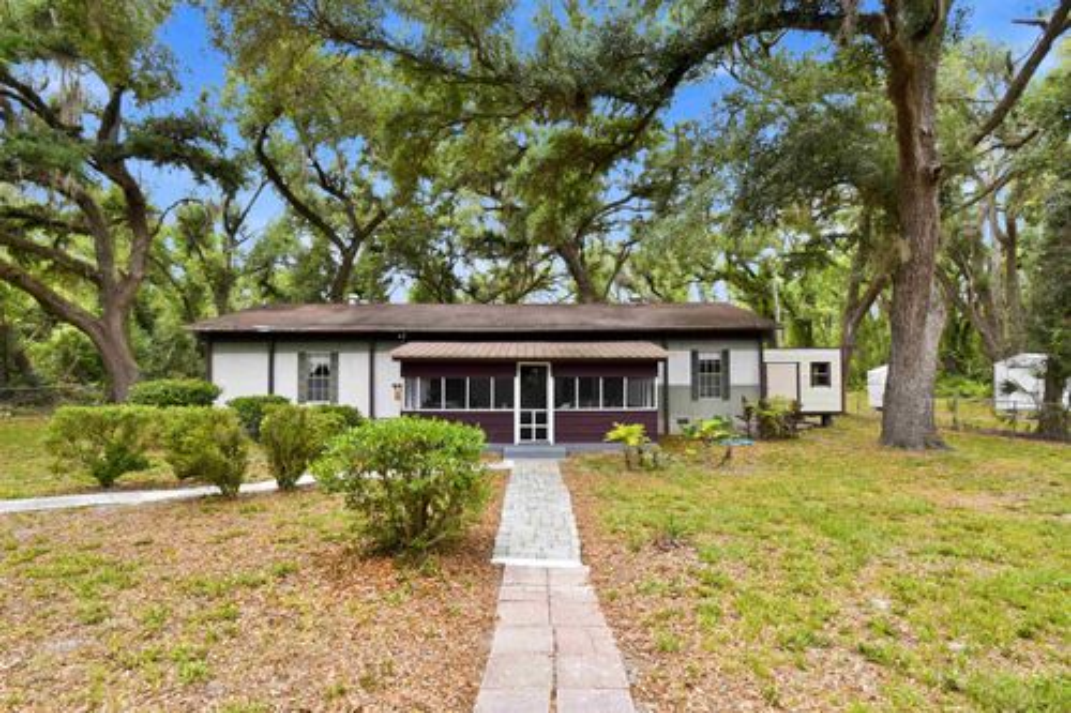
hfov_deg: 100.4
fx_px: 446
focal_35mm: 15
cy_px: 356
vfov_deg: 77.3
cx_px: 536
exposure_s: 1/250
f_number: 8
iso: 400
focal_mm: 10
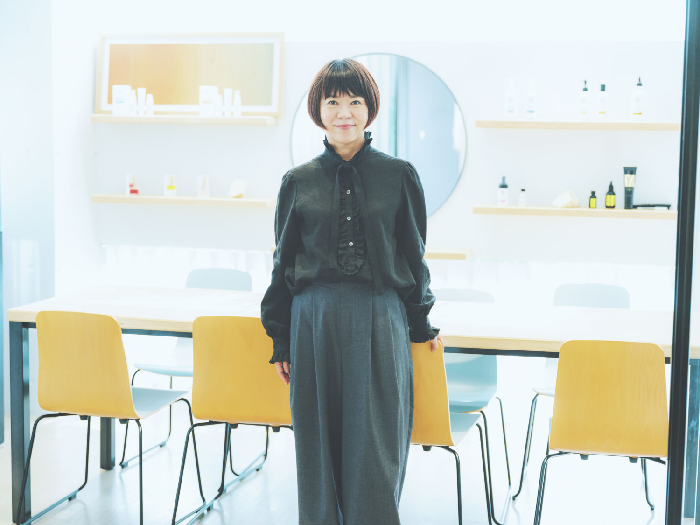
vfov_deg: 23.7
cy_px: 262
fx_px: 1254
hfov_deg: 31.2
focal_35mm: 62
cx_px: 350
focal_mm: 78
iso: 1600
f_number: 4
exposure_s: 1/100
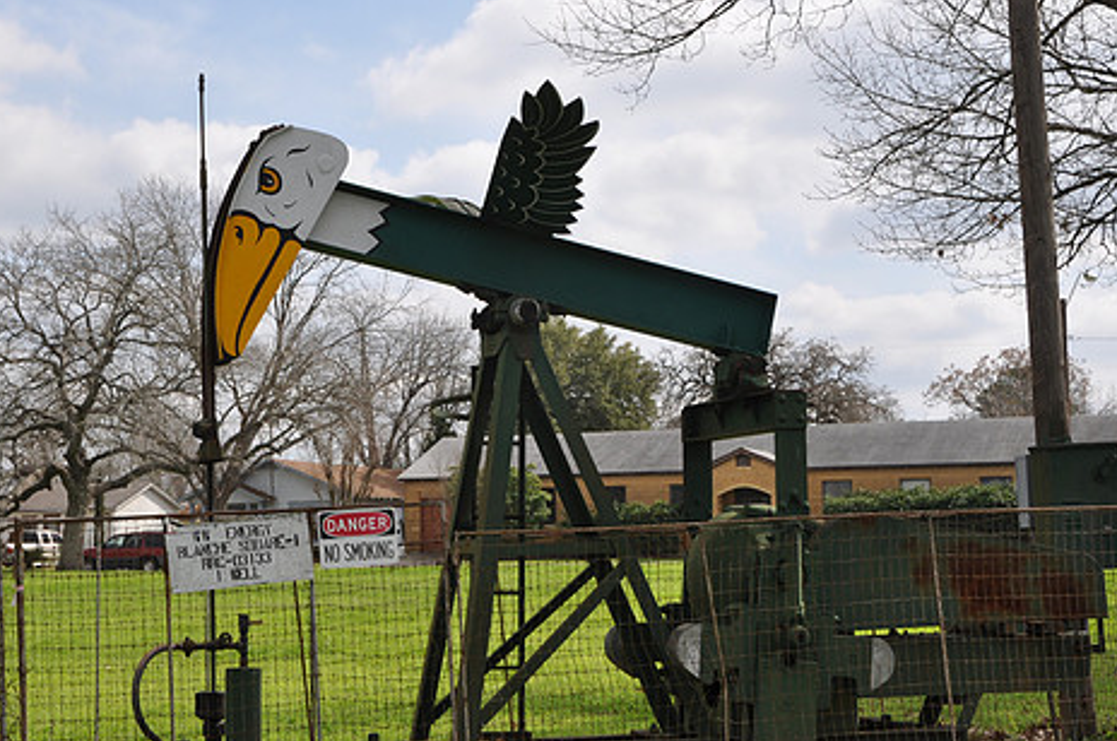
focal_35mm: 75
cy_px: 405
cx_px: 491
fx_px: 2324
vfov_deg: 18.1
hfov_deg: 27.0
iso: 200
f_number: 11
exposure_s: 1/125
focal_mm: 40
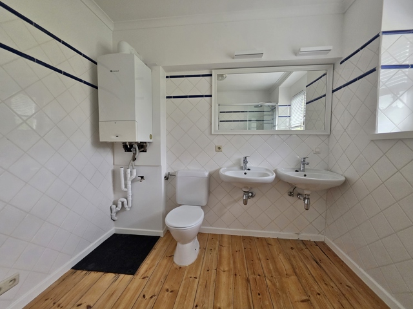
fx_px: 155
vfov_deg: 89.9
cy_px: 154
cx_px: 206
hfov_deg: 106.2
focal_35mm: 13
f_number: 1.9
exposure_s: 1/359
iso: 320
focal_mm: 2.2
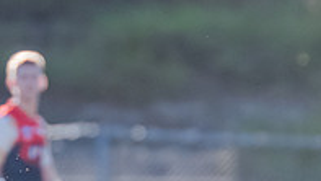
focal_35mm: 1989
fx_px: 16937
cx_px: -191
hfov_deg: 1.1
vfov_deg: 0.6
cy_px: 84
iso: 1000
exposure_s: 1/2000
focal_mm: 420
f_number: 4.5
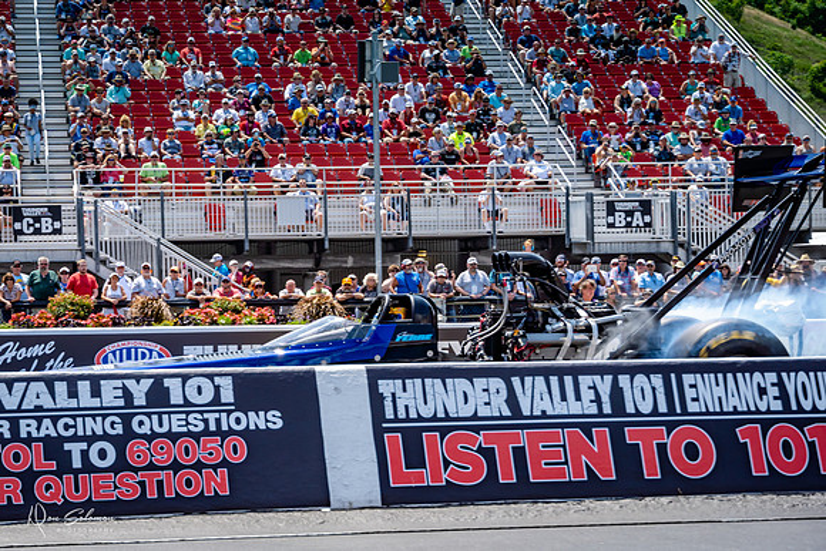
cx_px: 331
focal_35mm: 92
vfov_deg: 14.8
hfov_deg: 22.0
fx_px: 2118
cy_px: 288
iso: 100
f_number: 5.6
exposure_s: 1/800
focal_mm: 51
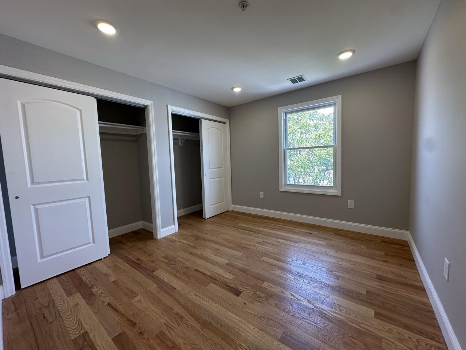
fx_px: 188
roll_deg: +2.4
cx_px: 233
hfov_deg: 102.1
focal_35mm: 14
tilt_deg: -5.6
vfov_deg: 85.7
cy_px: 175
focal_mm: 2.22
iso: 80
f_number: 2.2
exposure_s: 1/120
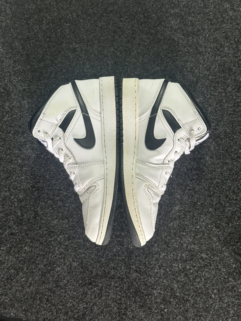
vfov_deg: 39.7
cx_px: 120
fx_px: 446
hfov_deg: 30.3
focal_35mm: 48
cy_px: 160
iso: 125
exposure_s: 1/50
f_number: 1.78
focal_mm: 6.86
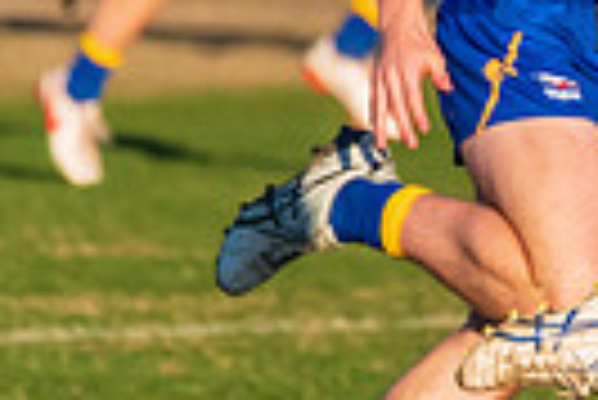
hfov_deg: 1.5
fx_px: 23181
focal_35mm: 1394
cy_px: 52
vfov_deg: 1.0
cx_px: 1259
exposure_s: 1/2500
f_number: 6.3
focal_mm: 320
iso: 1000
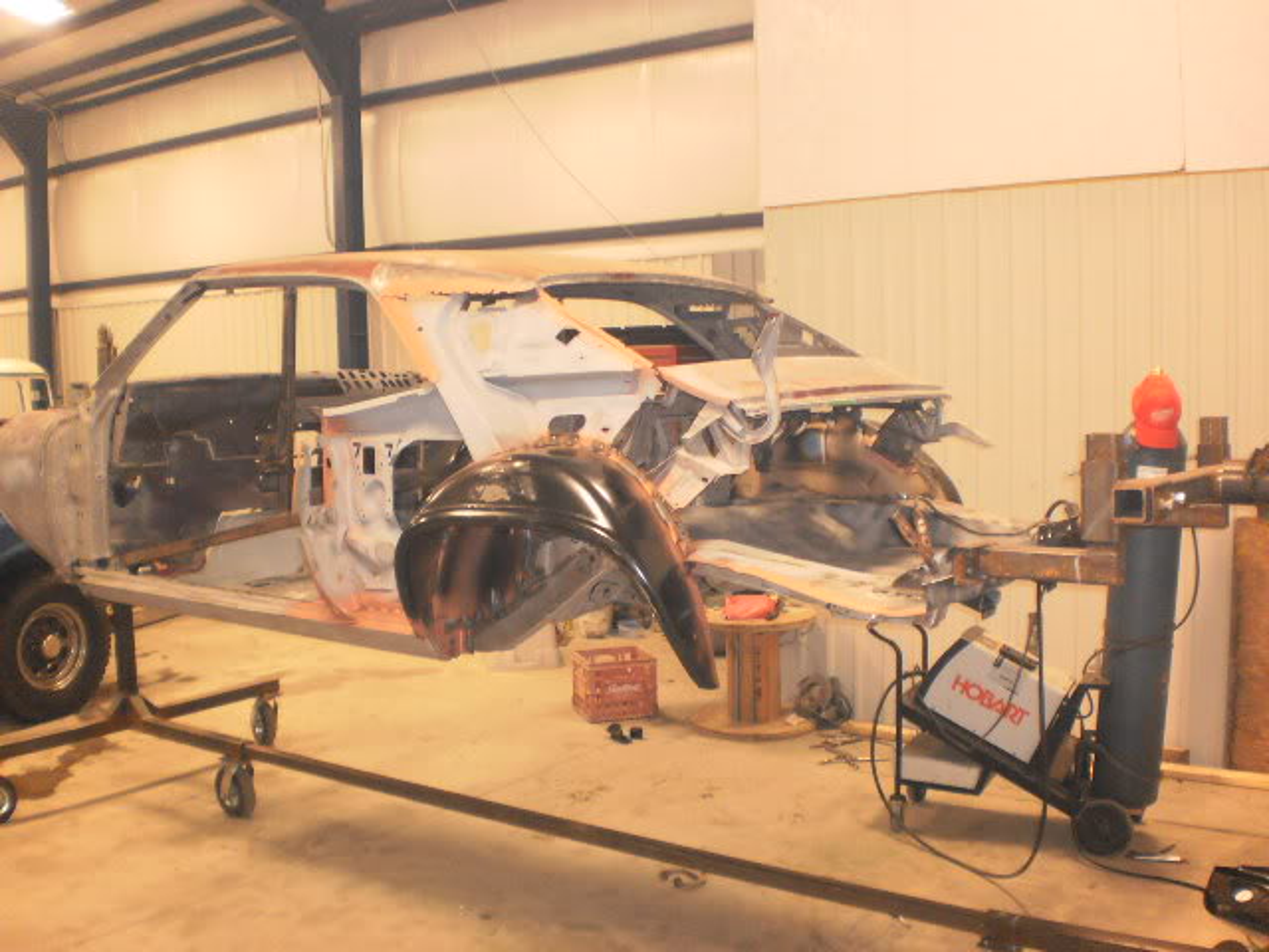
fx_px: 1320
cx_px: 634
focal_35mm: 36
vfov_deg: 39.7
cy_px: 476
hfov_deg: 51.4
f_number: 3.1
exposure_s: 1/30
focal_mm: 6.3
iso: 320
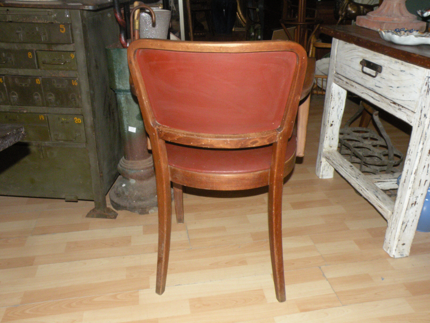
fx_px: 410
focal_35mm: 33
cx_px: 215
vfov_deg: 42.9
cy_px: 162
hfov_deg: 55.4
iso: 309
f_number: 8
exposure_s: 1/60
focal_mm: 5.8
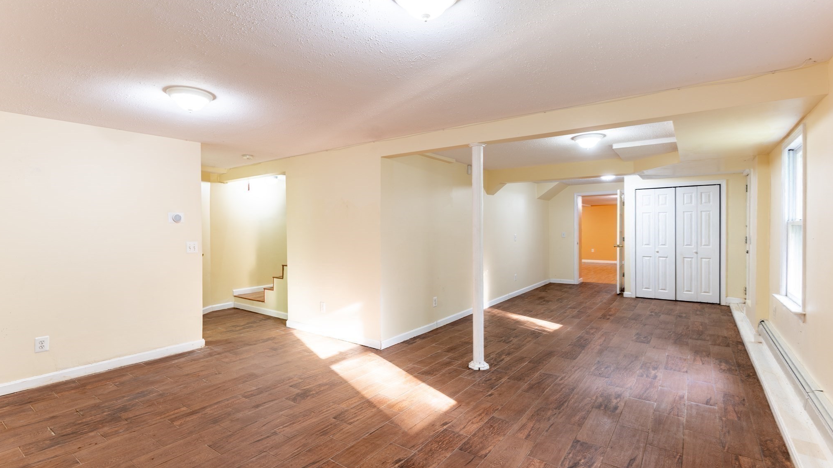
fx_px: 375
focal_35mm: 17
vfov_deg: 63.9
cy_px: 229
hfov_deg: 95.9
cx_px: 421
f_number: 8
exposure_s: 1/4
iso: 100
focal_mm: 16
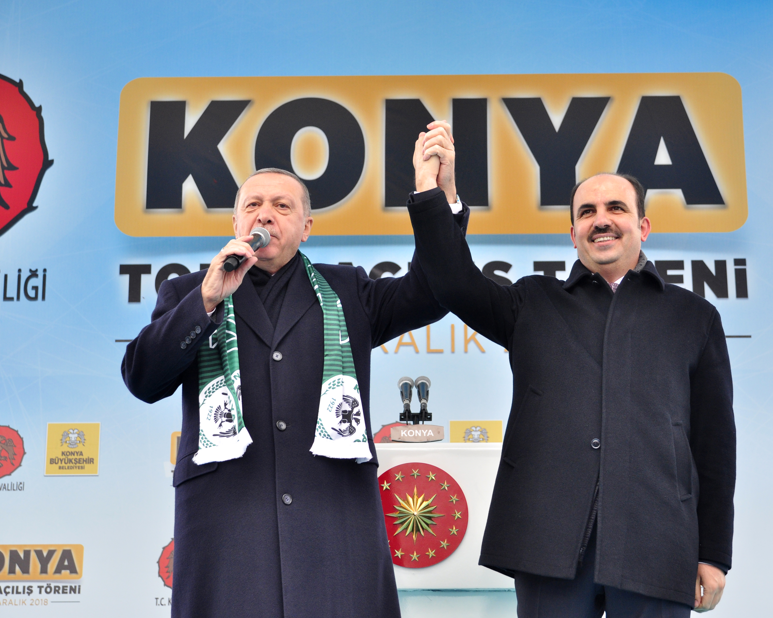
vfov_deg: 18.1
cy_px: 308
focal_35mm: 85
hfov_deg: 22.5
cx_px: 450
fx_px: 1944
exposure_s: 1/100
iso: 400
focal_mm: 50
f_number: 5
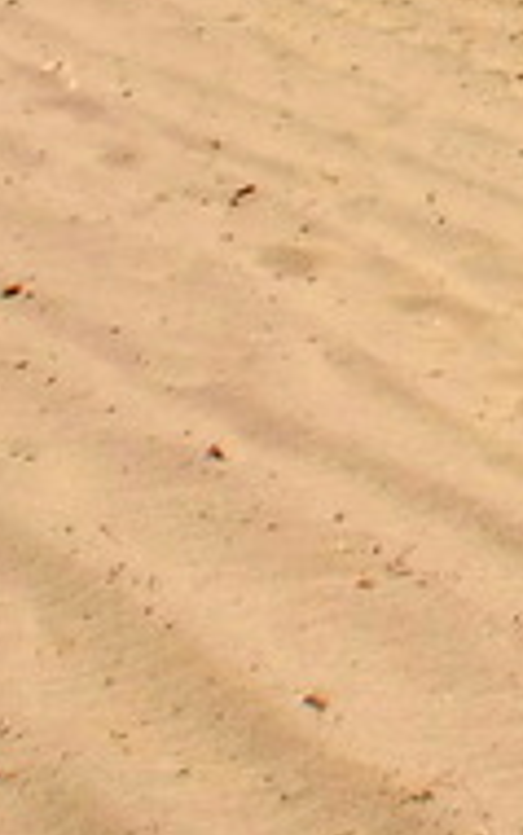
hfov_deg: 7.5
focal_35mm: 156
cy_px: -431
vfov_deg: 12.7
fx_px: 3552
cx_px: 1512
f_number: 5.6
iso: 64
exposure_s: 1/1250
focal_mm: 6.3
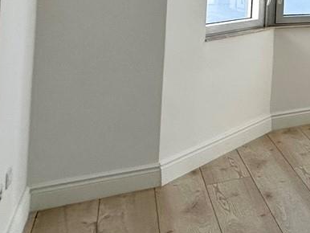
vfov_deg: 23.4
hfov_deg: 19.6
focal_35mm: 58
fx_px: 520
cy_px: -35
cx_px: 610
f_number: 2.2
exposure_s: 1/754
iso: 40
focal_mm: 2.22
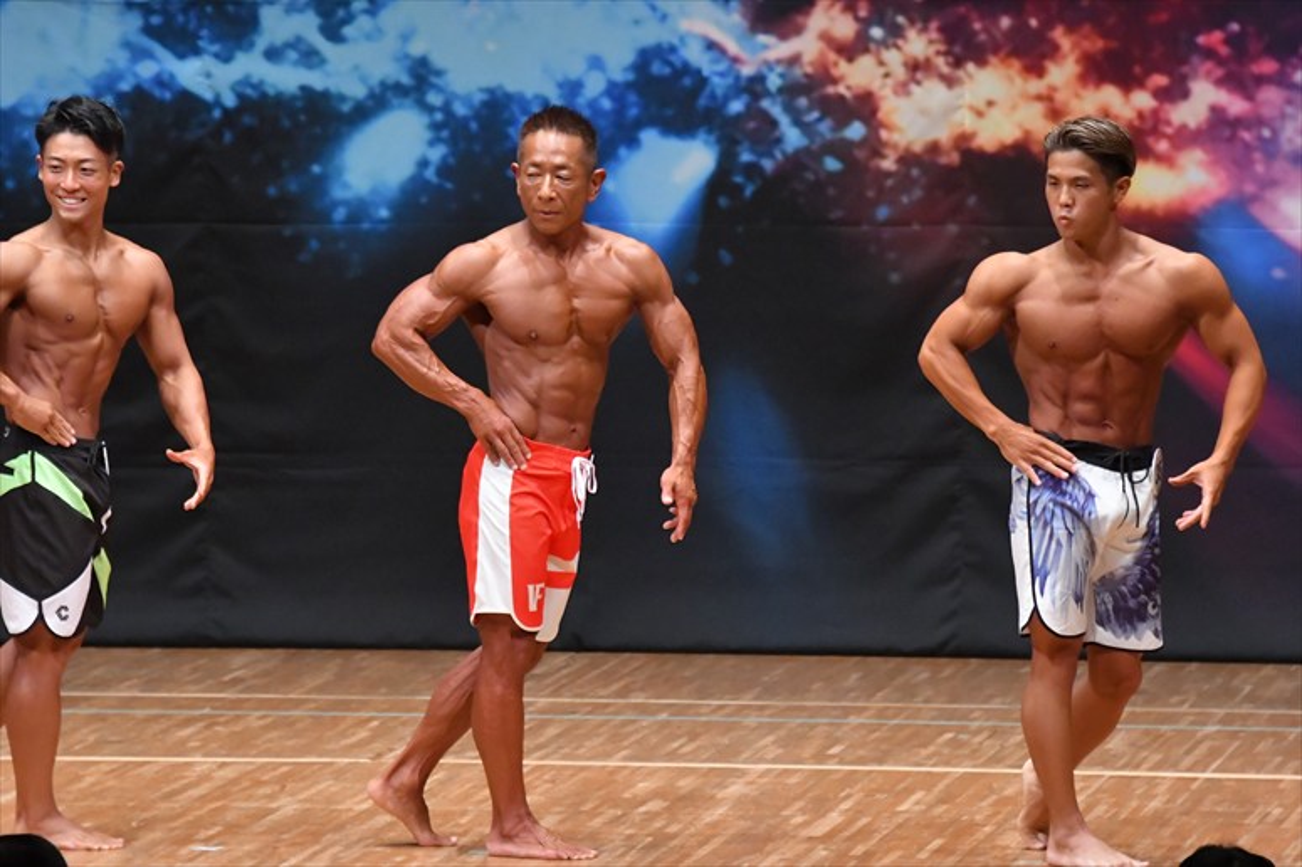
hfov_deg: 6.9
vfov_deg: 4.6
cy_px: 434
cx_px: 651
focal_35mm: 300
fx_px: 10845
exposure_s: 1/400
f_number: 5.6
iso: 8000
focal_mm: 200
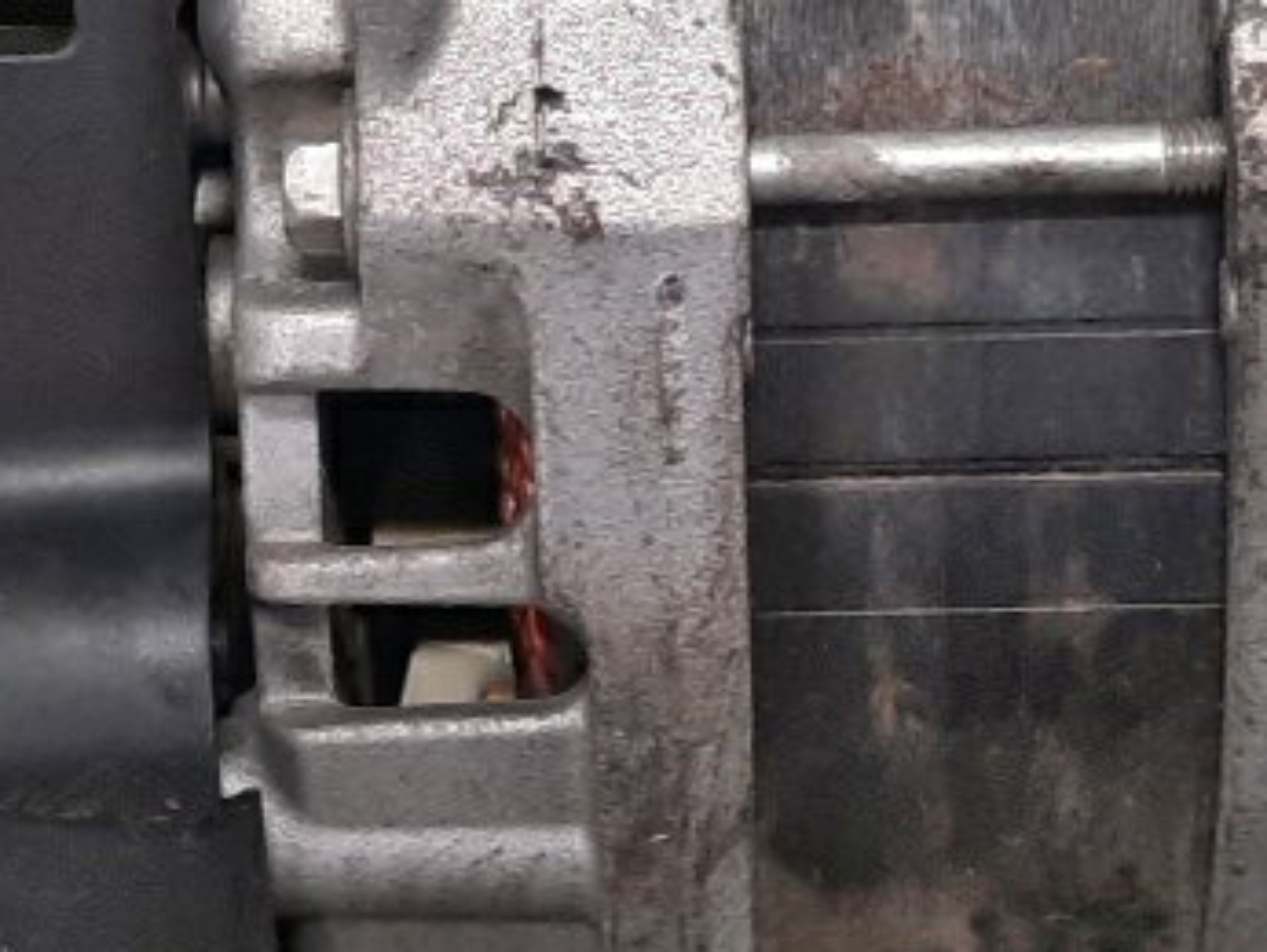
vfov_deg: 14.2
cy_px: 161
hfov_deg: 18.9
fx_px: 3809
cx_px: 546
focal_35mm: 104
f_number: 2
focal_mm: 4.6
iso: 407
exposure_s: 1/33
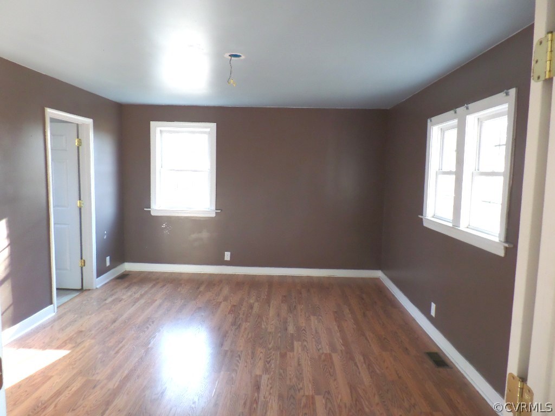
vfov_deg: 58.9
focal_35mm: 23
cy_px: 208
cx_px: 278
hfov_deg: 73.9
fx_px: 369
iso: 400
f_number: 2.8
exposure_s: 1/30
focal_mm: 4.1
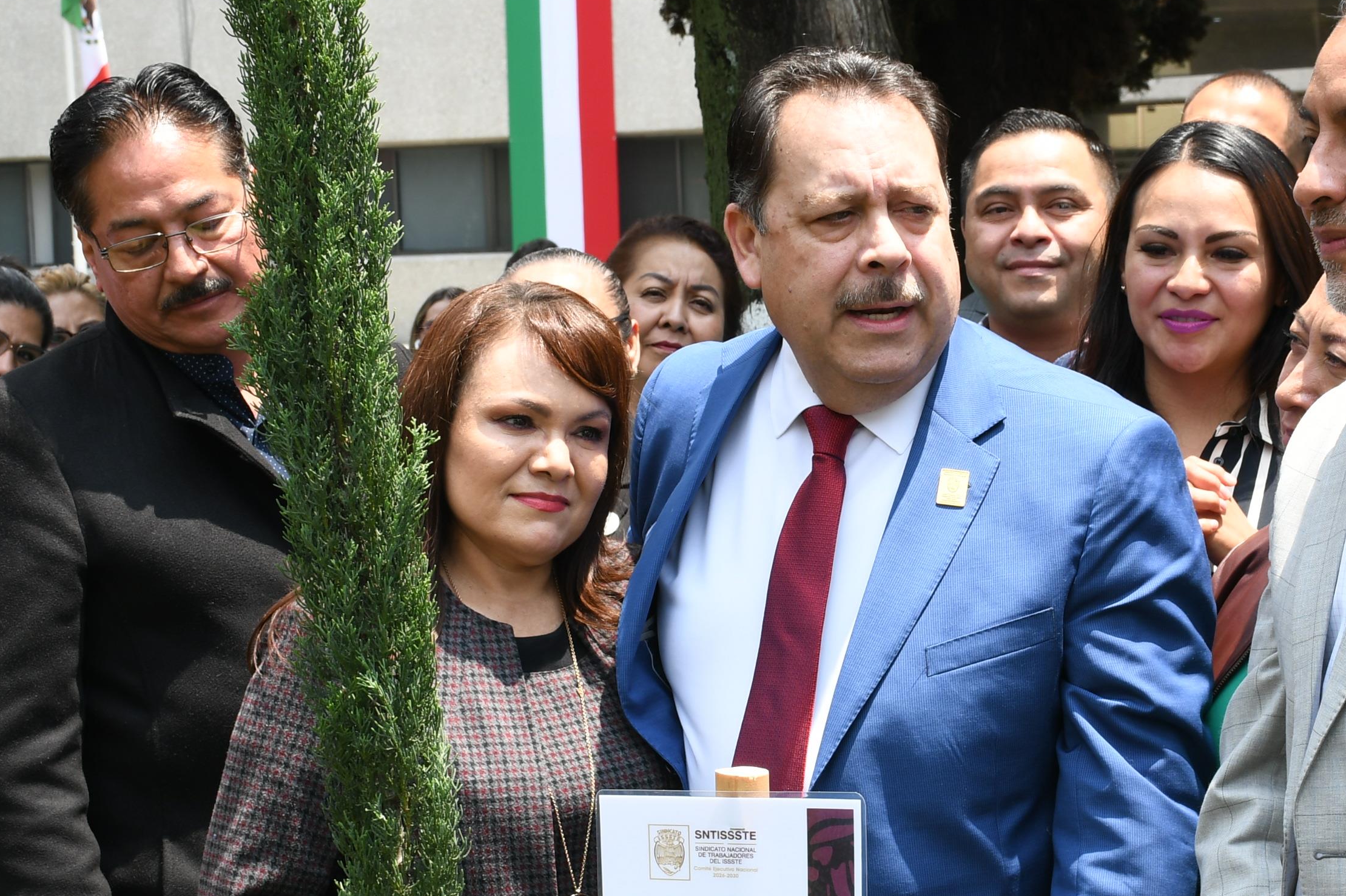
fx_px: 3589
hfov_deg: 21.2
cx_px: 855
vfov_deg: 14.2
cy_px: 534
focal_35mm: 96
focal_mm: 34
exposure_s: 1/100
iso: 160
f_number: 8
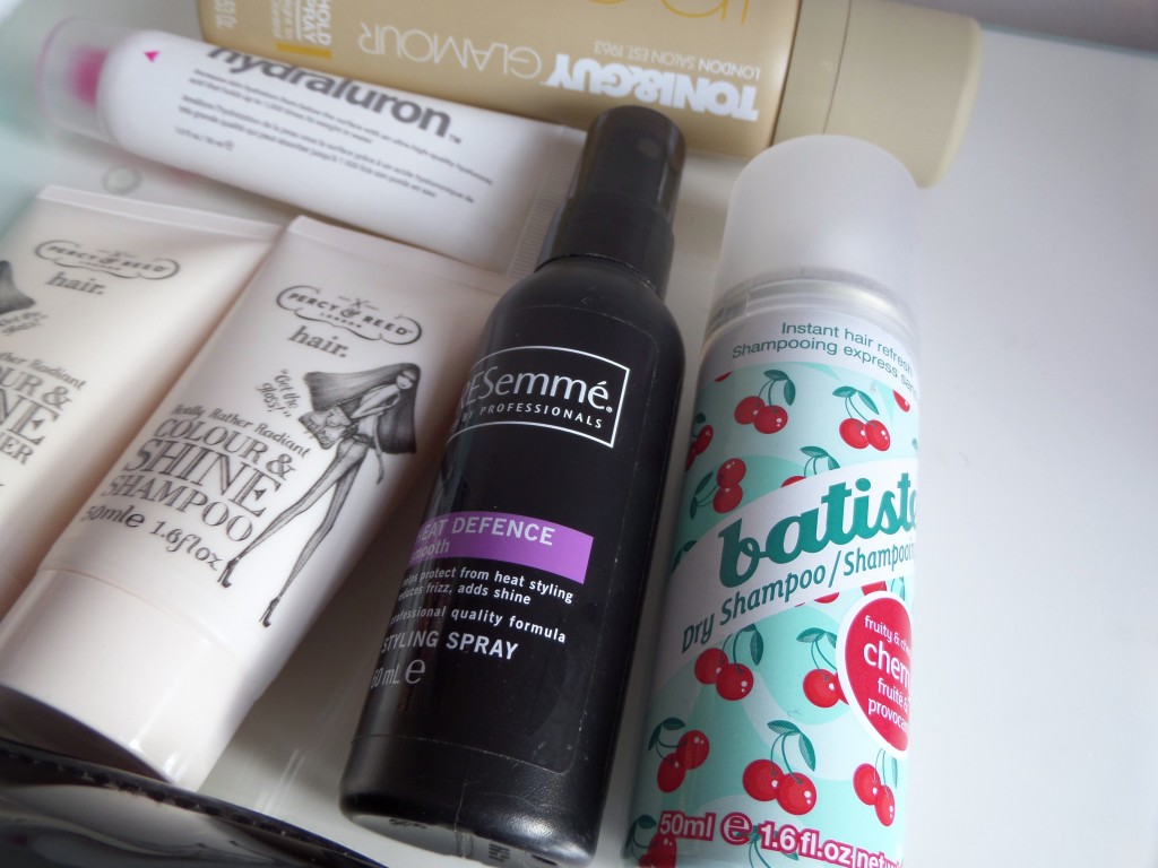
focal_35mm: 32
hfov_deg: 56.8
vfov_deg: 44.2
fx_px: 1070
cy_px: 434
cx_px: 579
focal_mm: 5.3
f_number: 3.4
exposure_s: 1/45
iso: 100
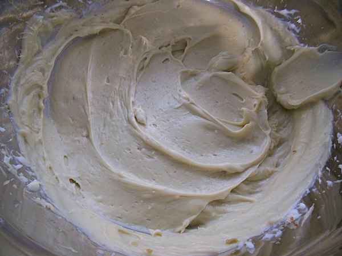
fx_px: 247
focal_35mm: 25
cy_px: 128
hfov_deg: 69.4
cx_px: 171
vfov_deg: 54.9
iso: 400
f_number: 3.2
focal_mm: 4.5
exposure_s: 1/30
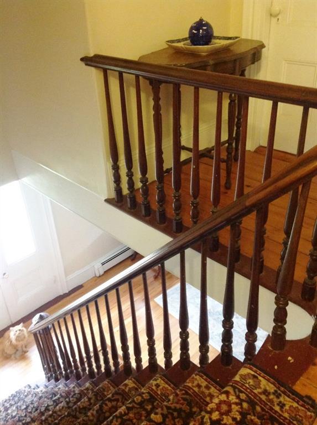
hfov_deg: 40.6
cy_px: 212
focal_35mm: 35
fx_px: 429
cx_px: 158
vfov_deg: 52.7
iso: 500
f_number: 2.4
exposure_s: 1/15
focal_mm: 4.28
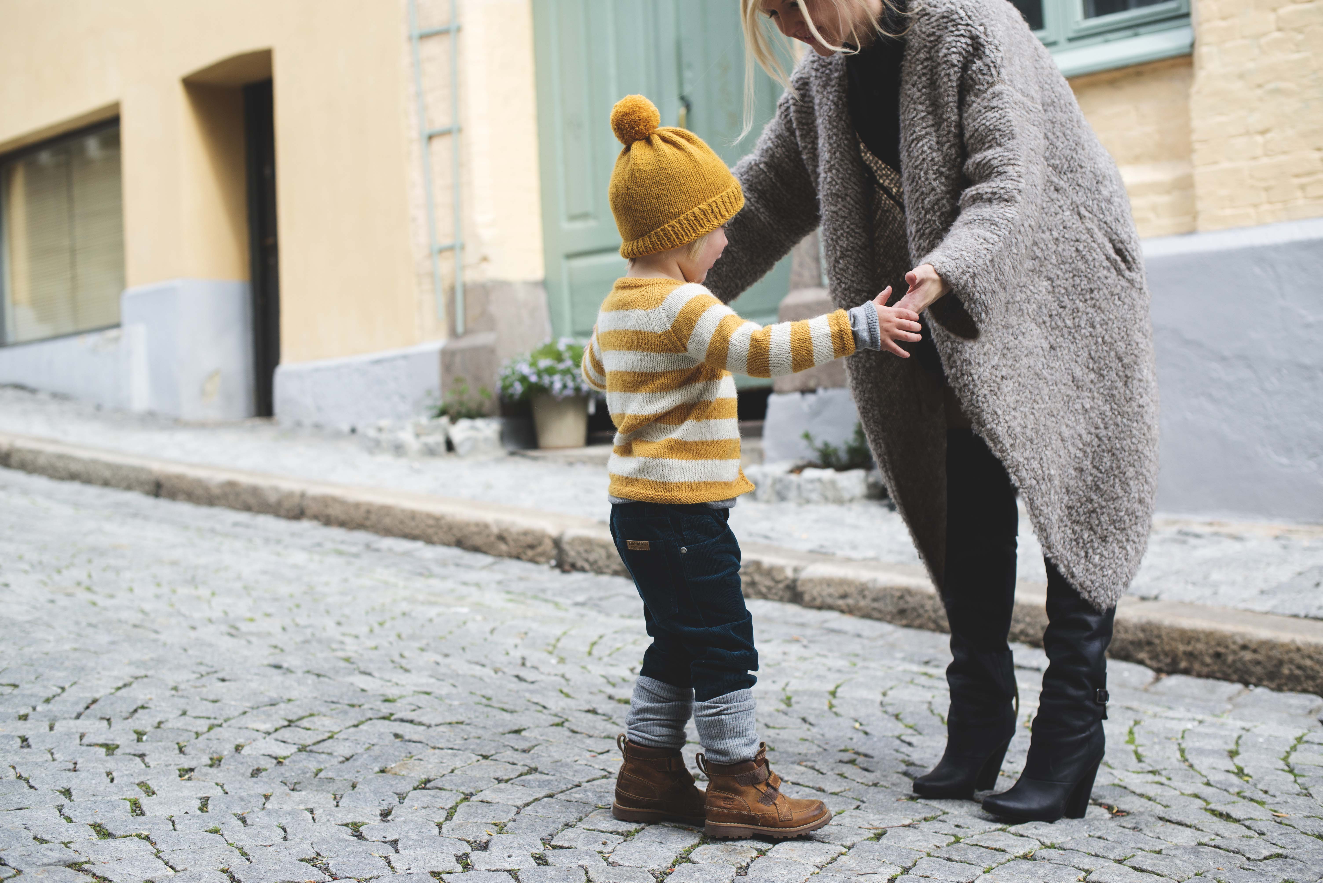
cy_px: 442
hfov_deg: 39.6
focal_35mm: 50
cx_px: 662
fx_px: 1838
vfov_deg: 27.0
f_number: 3.5
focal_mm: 50
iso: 250
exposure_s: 1/1600
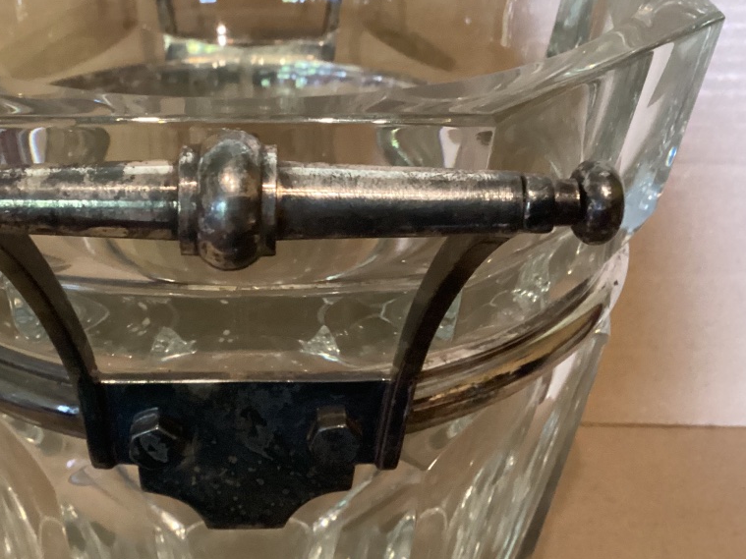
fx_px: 1056
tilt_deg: -28.0
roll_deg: -2.3
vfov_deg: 29.6
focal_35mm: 49
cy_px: 242
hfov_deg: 38.5
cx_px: 259
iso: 640
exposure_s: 1/25
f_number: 2.4
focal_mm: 3.3
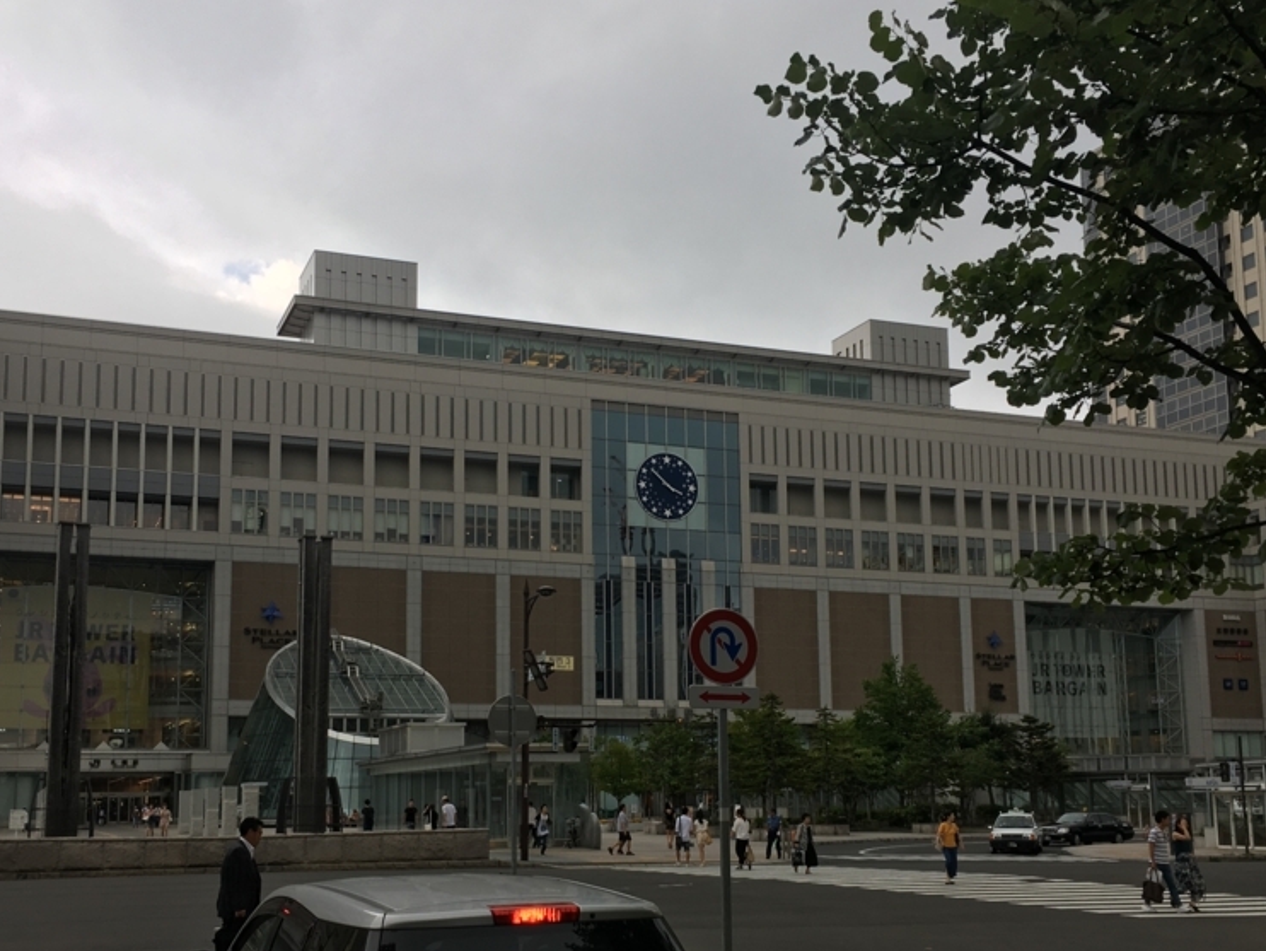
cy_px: 604
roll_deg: +1.0
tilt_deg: +9.4
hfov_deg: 46.7
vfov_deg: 35.7
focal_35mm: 40
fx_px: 1463
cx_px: 577
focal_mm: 4.15
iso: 25
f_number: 2.2
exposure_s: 1/298
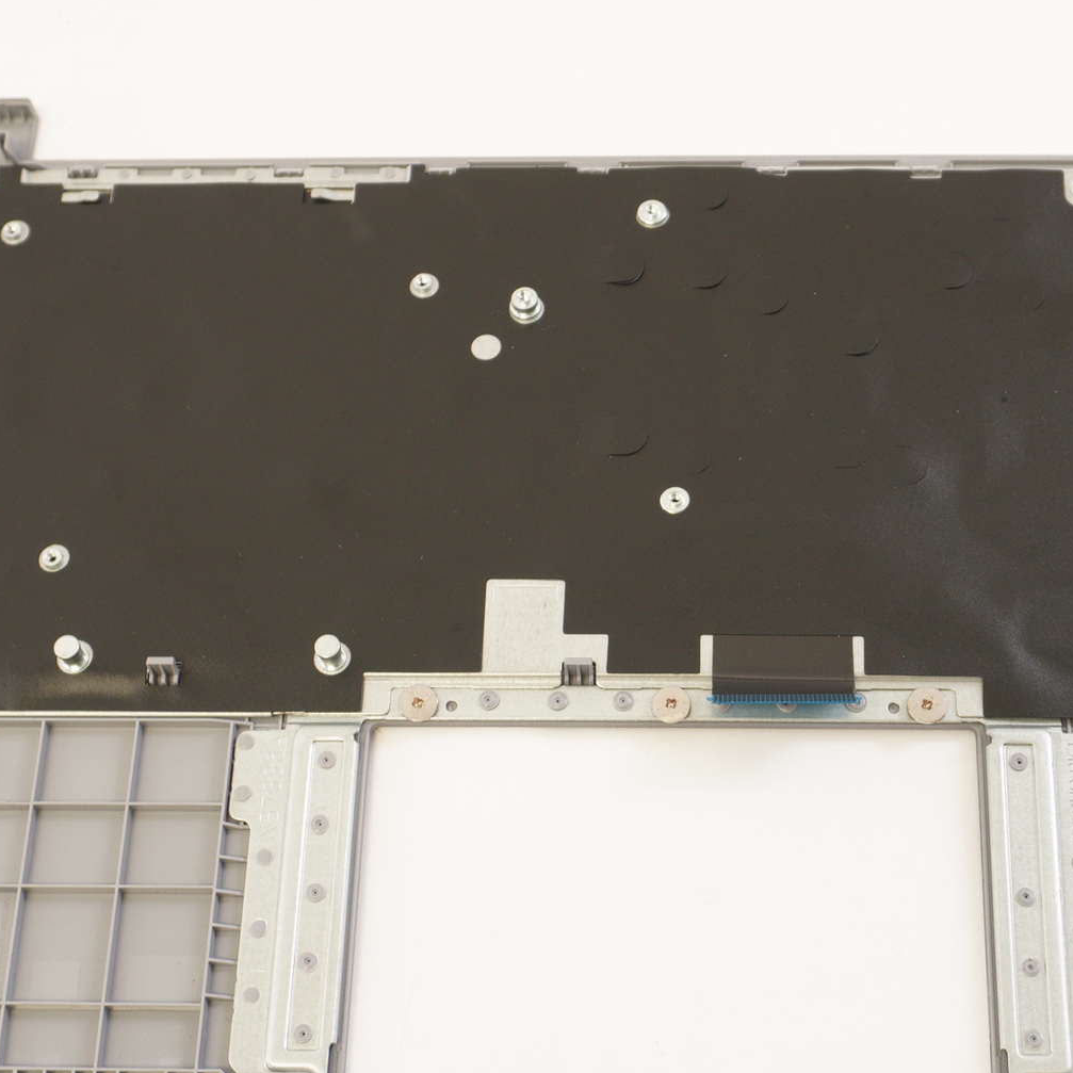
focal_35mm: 60
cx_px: 671
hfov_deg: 28.5
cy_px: 622
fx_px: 2106
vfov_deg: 28.5
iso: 400
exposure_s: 1/13
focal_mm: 19
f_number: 5.6
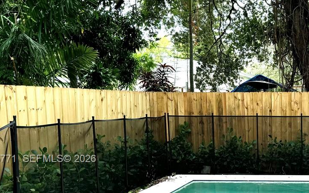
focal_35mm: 56
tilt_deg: -6.6
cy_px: 159
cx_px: 304
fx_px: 471
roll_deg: +0.3
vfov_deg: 22.8
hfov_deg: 33.4
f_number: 1.78
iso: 80
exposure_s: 1/1042
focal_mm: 6.76
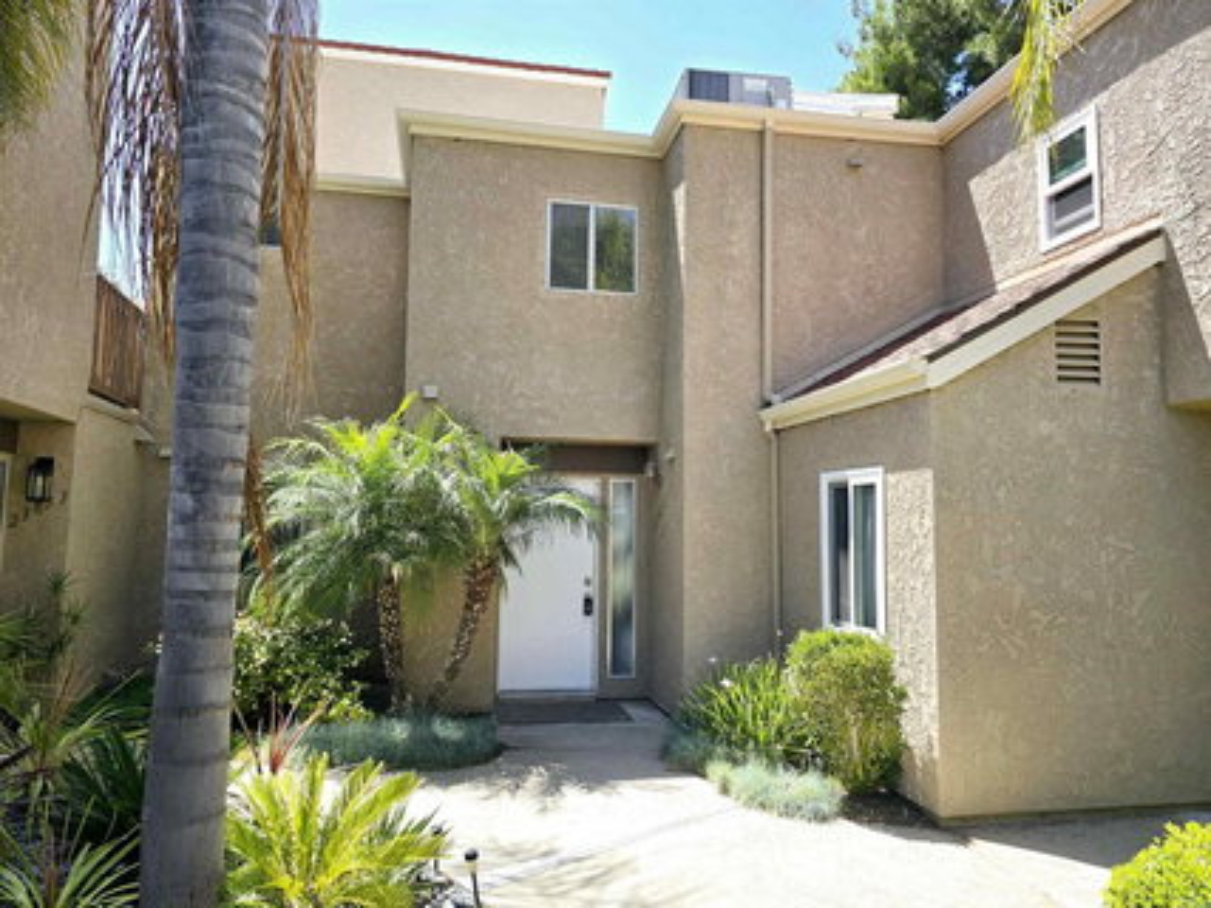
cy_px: 454
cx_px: 606
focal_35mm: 23
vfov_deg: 58.9
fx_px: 804
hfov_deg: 73.9
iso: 12
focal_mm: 6.3
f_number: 1.7
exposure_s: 1/303
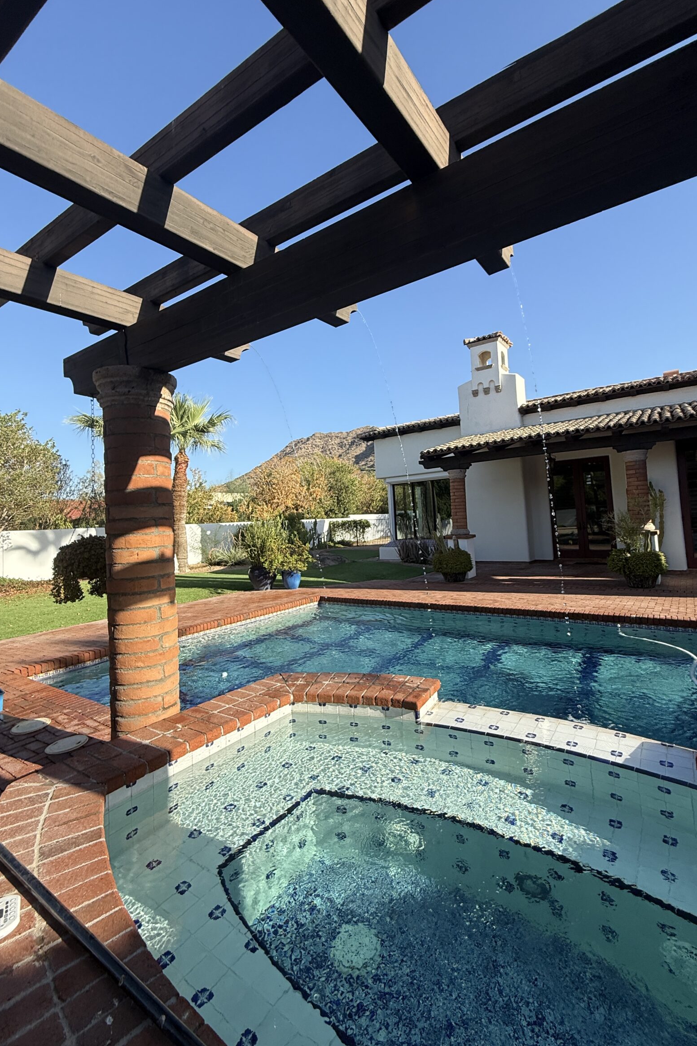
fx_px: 465
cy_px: 493
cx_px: 370
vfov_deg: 96.6
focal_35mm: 16
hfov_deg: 73.7
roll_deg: +5.2
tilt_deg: +7.8
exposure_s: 1/1312
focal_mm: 2.22
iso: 50
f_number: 2.2
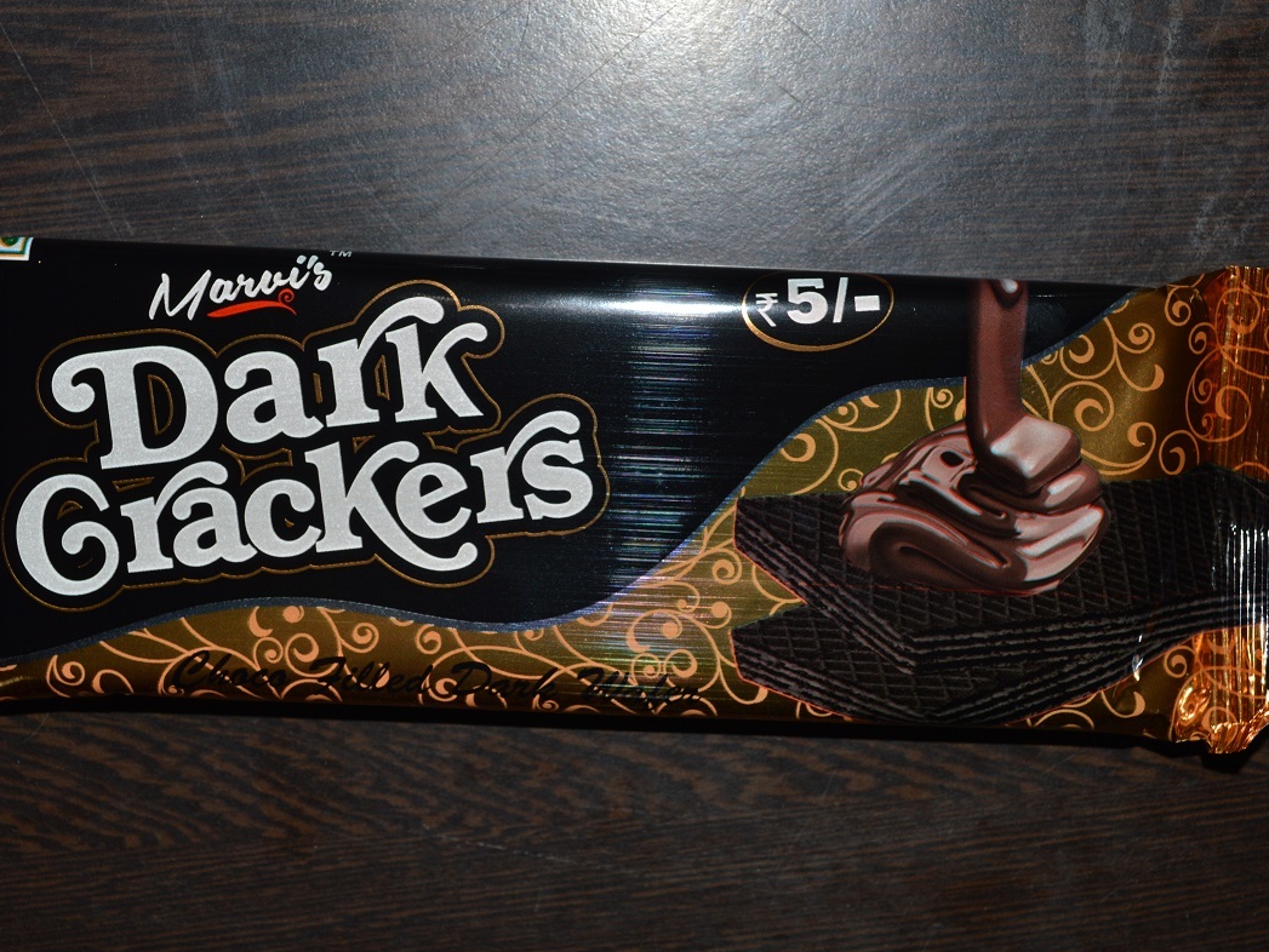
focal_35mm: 53
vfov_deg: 27.5
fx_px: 1944
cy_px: 482
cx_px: 617
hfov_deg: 36.2
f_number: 8
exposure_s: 1/60
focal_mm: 32
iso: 100
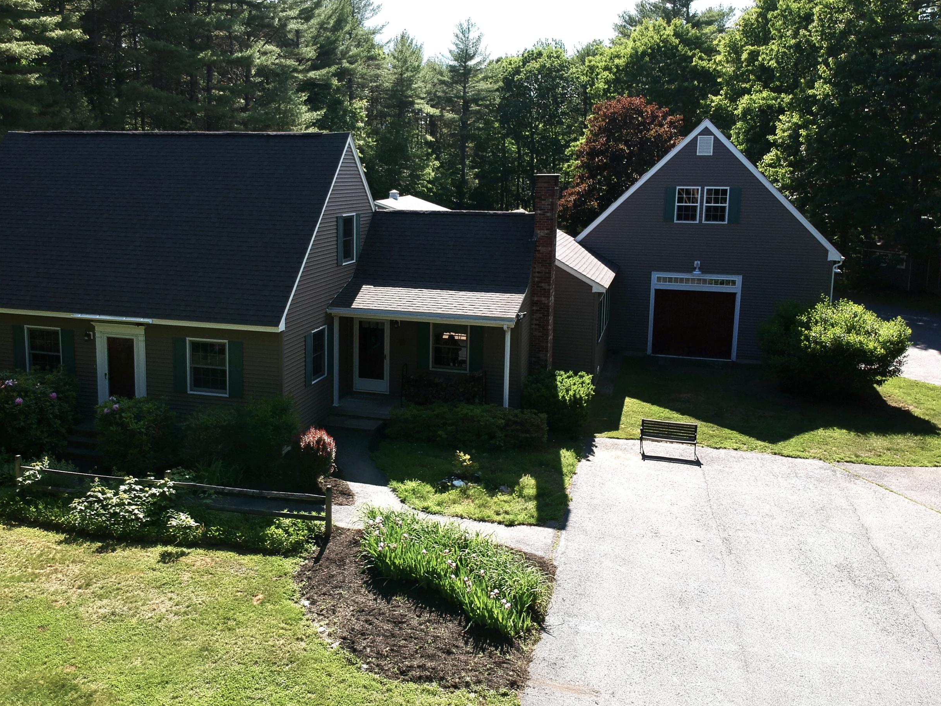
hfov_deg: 58.0
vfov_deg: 45.3
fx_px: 843
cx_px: 389
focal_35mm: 31
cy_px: 292
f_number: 2.6
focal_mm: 4.49
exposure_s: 1/800
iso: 100
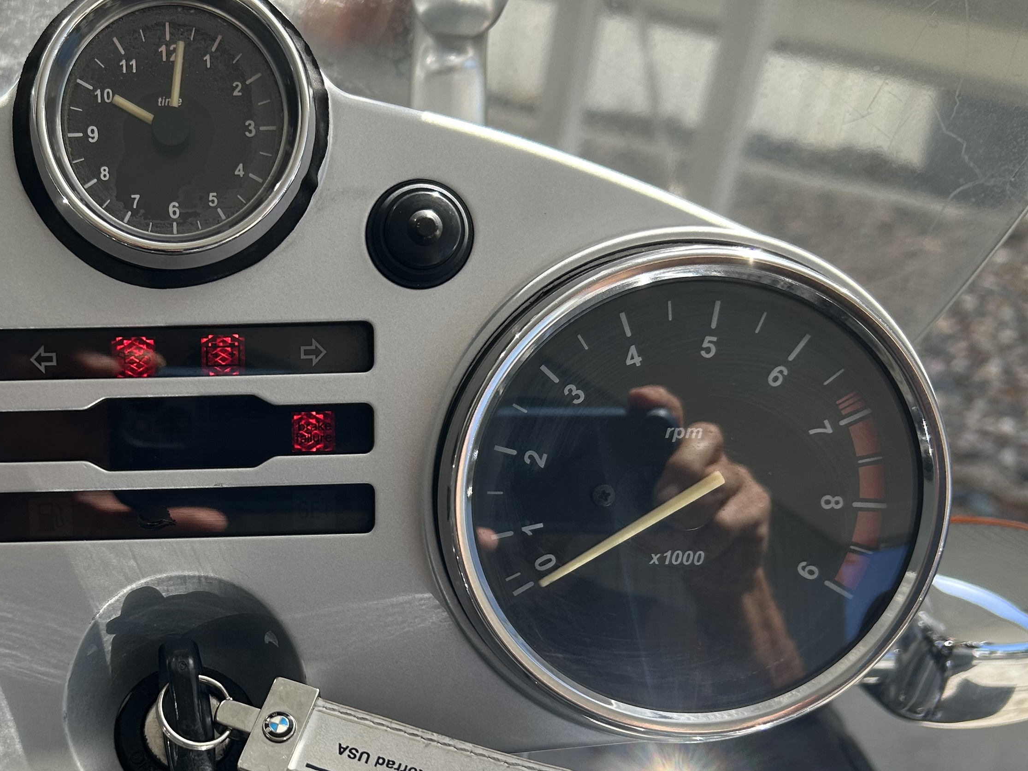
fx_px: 1396
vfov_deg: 30.4
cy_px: 579
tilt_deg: -34.5
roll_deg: -0.7
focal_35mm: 47
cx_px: 203
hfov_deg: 38.9
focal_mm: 5.7
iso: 50
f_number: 1.5
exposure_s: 1/840
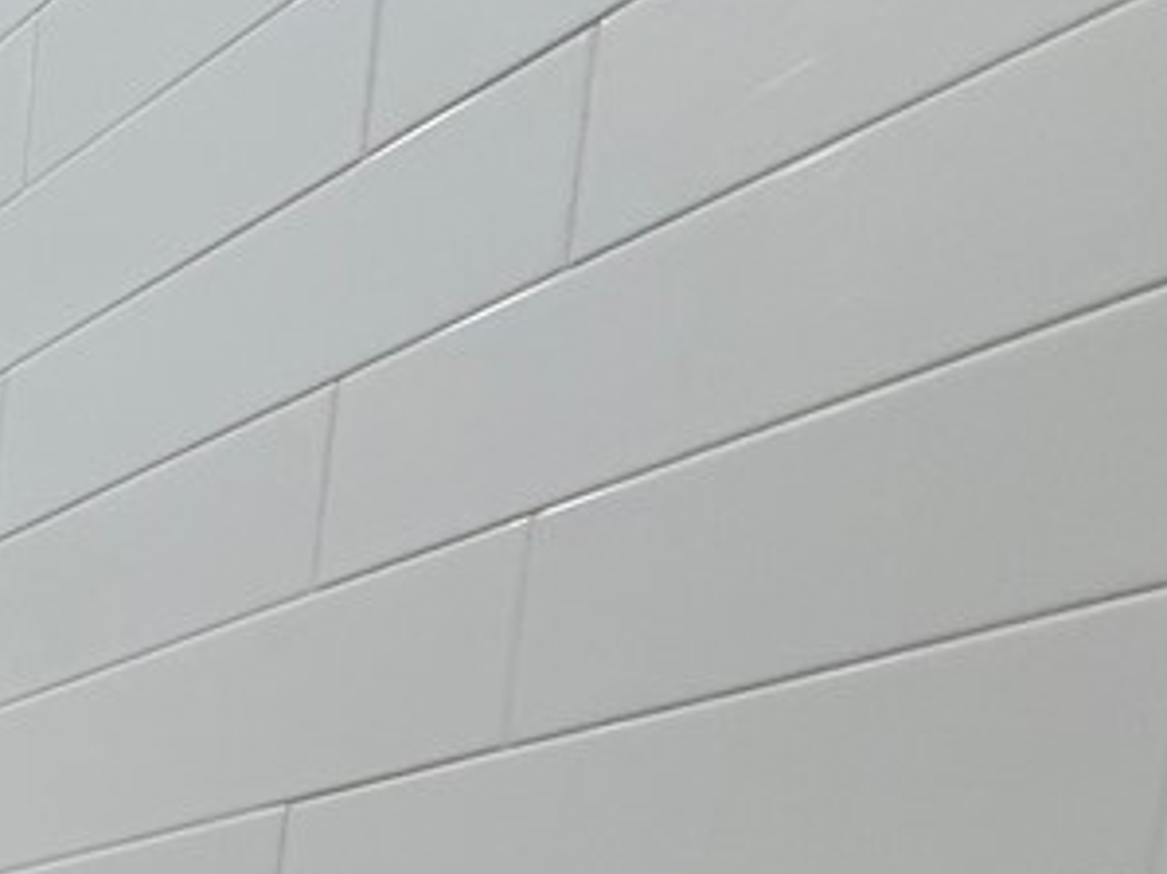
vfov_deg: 22.6
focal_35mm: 48
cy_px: 1420
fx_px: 1618
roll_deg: -3.2
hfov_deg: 24.5
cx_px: -785
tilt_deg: -4.7
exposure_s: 1/120
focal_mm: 2.22
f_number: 2.2
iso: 100
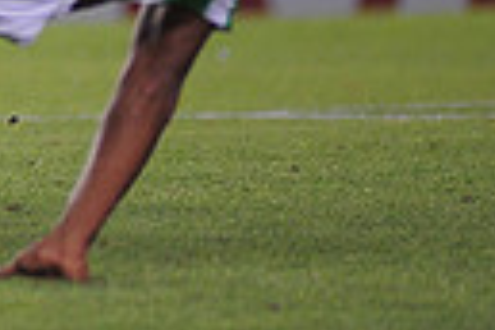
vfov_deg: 1.0
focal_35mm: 1347
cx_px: -503
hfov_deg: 1.5
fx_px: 18520
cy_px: -401
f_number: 2.8
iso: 1600
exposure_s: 1/640
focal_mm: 300
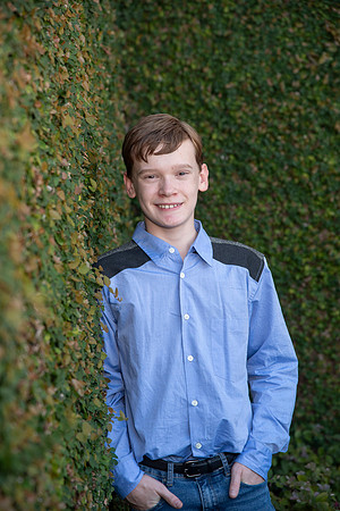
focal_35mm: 120
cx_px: 170
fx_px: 1700
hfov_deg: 11.4
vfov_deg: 17.1
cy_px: 256
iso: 640
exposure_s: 1/250
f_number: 5
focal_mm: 120
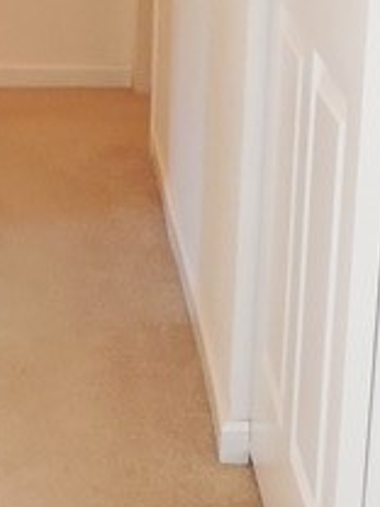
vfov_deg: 16.0
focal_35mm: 123
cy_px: 302
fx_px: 1800
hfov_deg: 11.8
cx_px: -71
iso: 360
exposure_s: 1/30
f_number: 3.3
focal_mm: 4.5
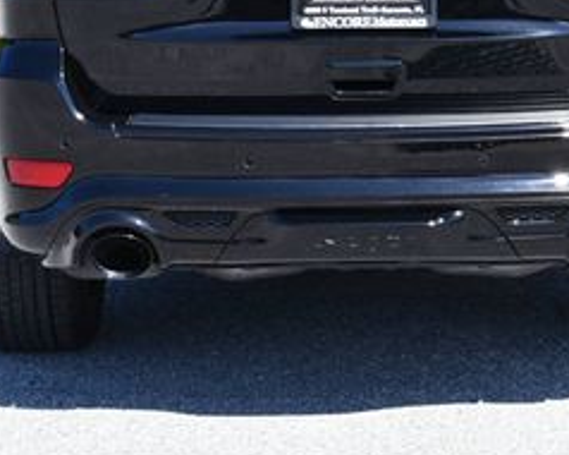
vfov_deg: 9.5
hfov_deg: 11.9
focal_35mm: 162
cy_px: -14
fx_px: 2726
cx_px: 325
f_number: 8
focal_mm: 32
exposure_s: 1/250
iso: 200
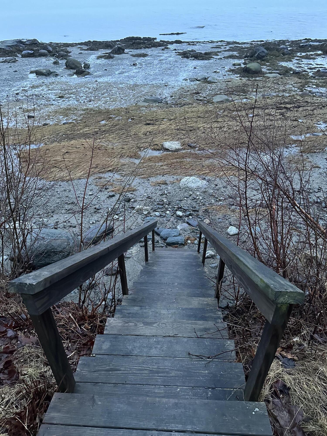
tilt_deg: -38.0
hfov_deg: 56.8
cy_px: 218
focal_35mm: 24
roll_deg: +2.2
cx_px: 164
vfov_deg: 71.6
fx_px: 302
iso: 1000
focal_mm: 6.86
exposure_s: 1/38
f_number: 1.78
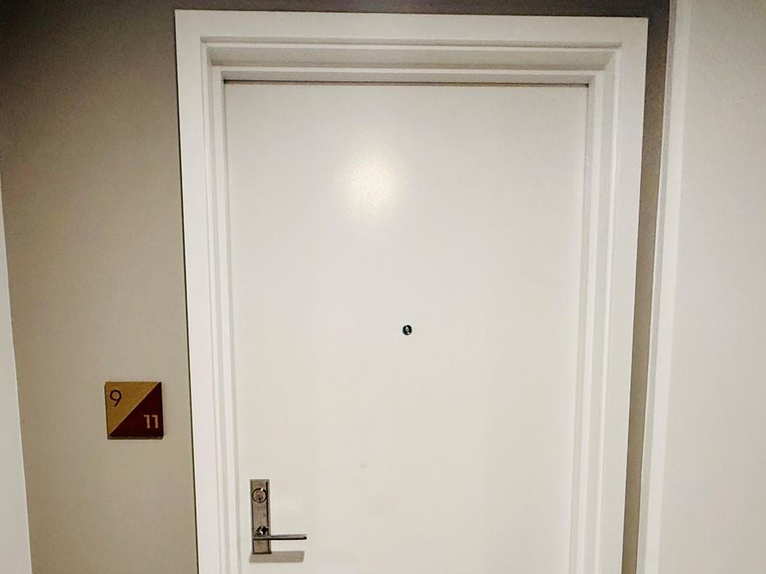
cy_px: 458
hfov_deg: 69.3
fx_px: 553
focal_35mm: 25
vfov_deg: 51.5
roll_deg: +0.4
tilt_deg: -6.3
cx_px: 358
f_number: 2.2
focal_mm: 2.22
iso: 320
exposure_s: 1/120
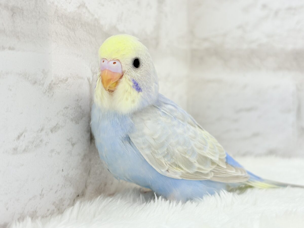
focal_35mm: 52
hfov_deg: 36.8
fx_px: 457
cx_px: 152
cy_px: 114
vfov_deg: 28.0
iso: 50
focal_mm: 5.96
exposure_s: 1/50
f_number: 1.6
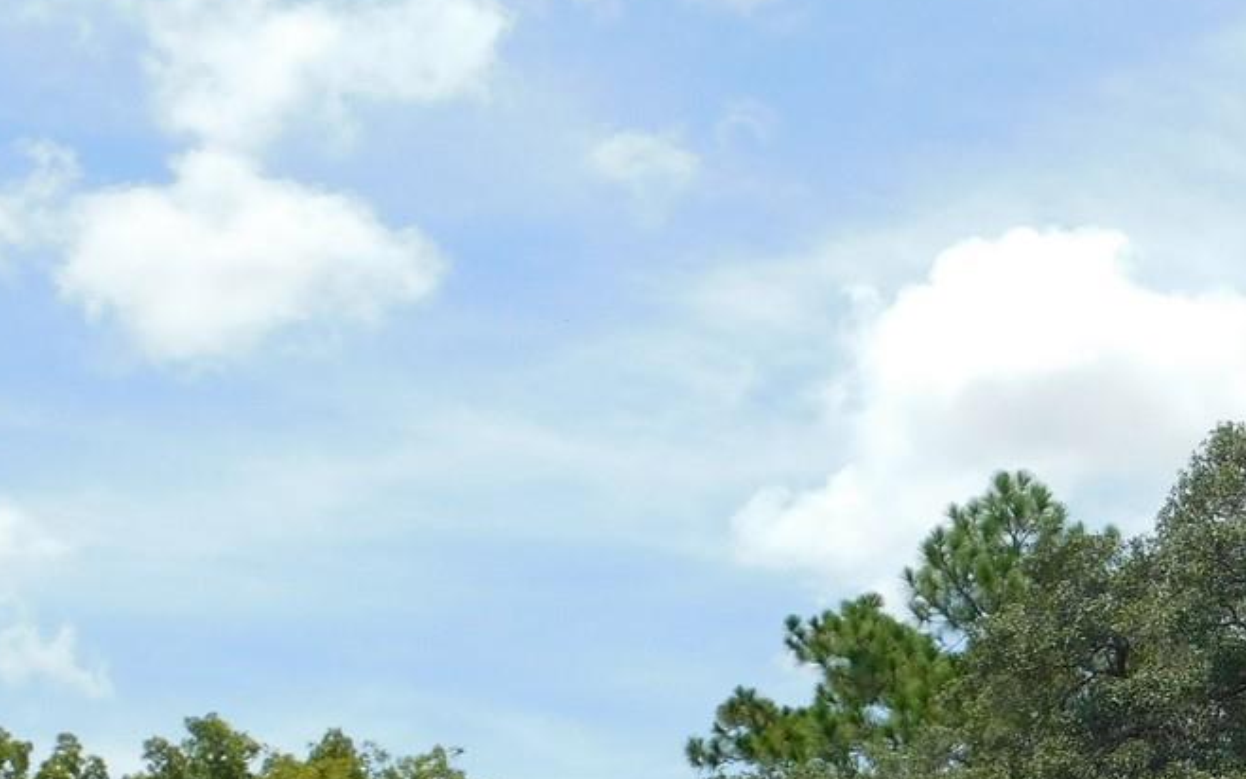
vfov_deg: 12.7
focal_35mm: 103
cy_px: 531
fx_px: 3498
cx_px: 1280
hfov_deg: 19.5
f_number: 3.6
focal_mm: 7.1
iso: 125
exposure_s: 1/1250
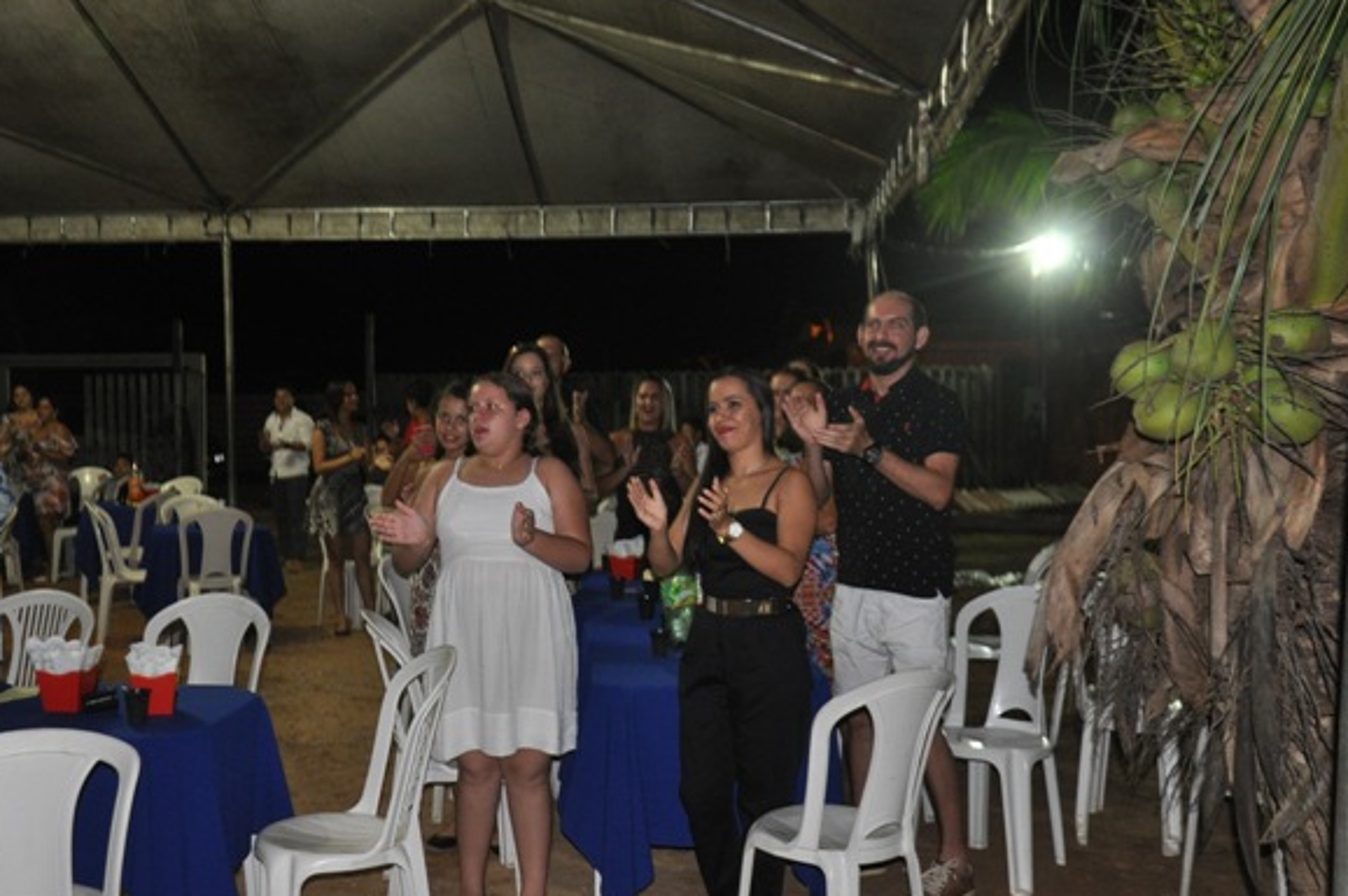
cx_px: 620
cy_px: 433
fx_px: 1554
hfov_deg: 46.8
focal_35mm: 42
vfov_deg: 32.1
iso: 800
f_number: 4
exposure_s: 1/80
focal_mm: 25
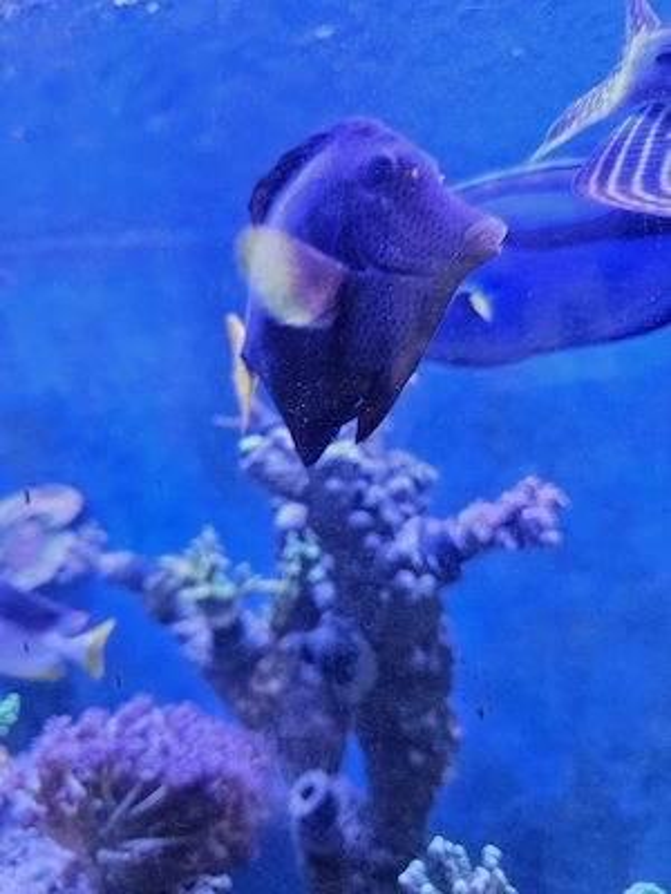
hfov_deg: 58.9
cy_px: 447
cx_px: 336
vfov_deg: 73.9
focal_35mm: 23
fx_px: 594
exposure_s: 1/101
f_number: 1.8
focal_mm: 5.4
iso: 250
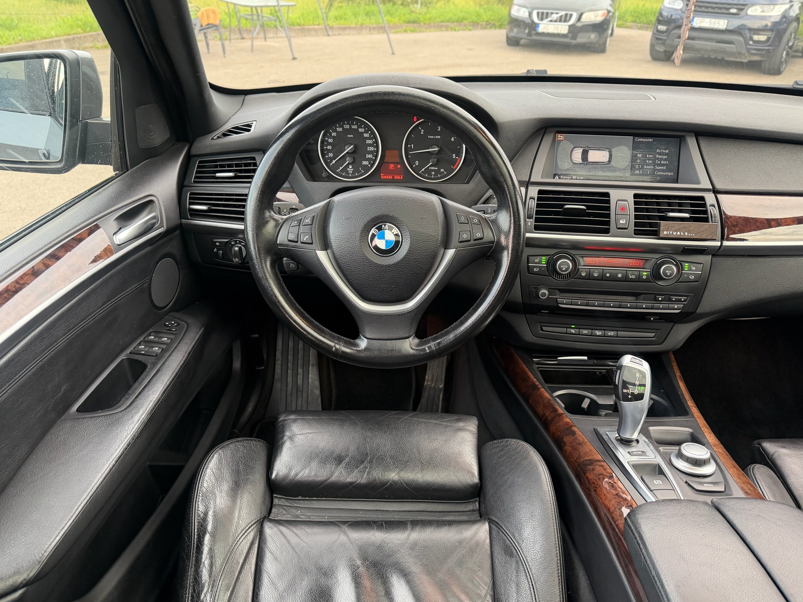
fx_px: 557
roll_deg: +0.7
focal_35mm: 24
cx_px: 402
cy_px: 301
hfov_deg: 71.6
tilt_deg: -29.5
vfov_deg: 56.8
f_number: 1.78
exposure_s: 1/88
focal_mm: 6.76
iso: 200
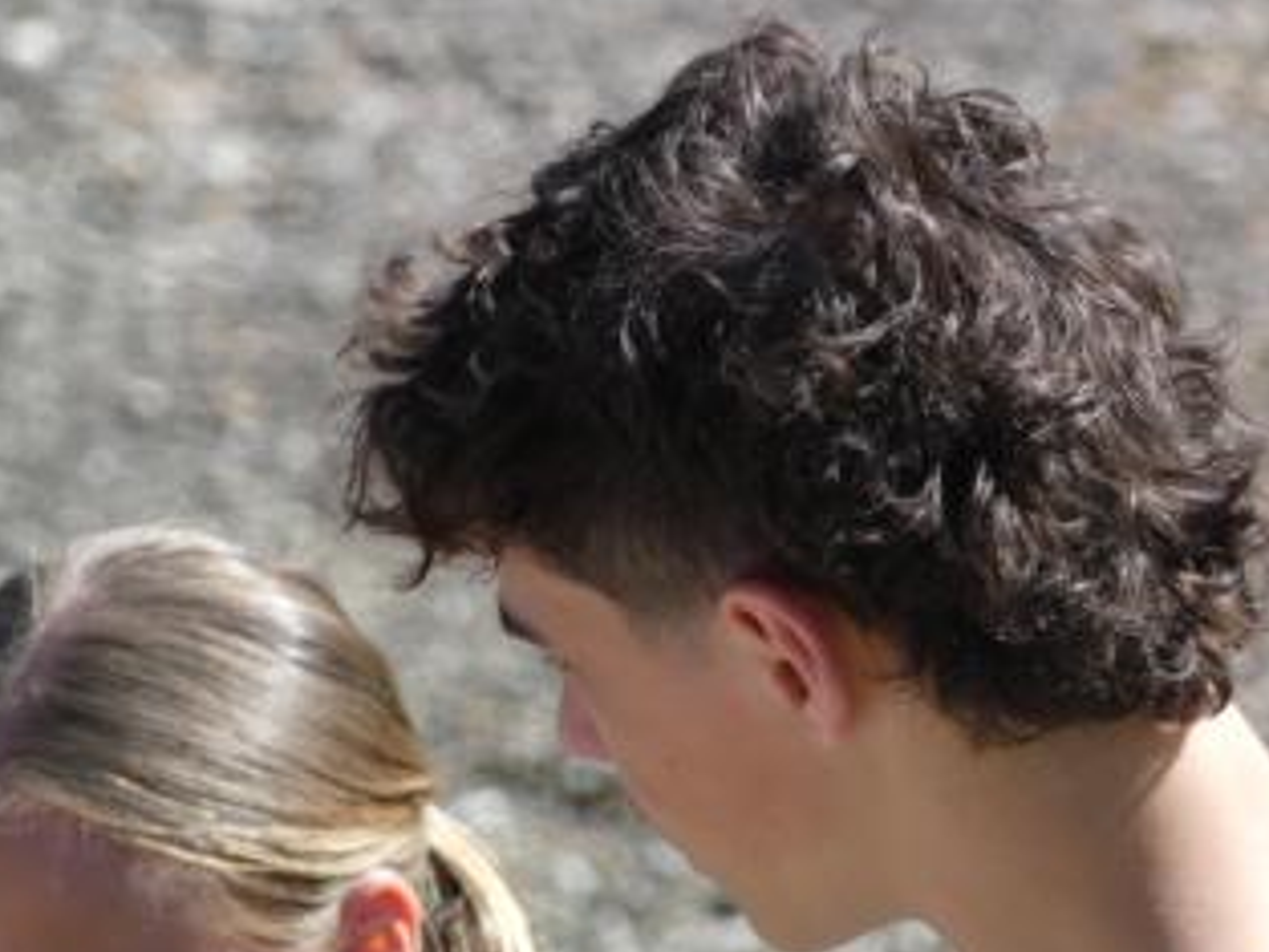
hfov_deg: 1.5
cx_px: 628
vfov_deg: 1.1
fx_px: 48446
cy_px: 377
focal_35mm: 1321
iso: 80
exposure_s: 1/200
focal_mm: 185
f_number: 5.6
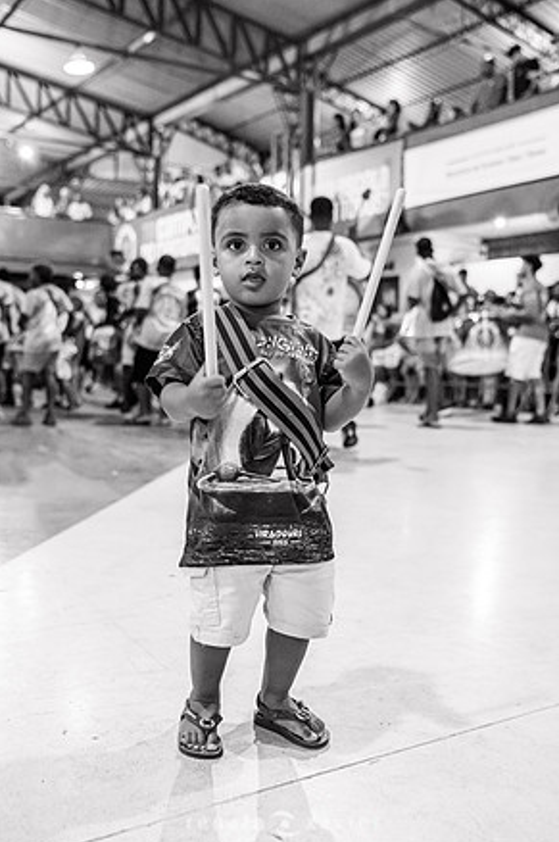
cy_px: 425
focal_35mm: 37
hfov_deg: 35.9
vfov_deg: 51.9
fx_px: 864
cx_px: 280
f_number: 2
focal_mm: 24
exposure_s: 1/200
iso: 800
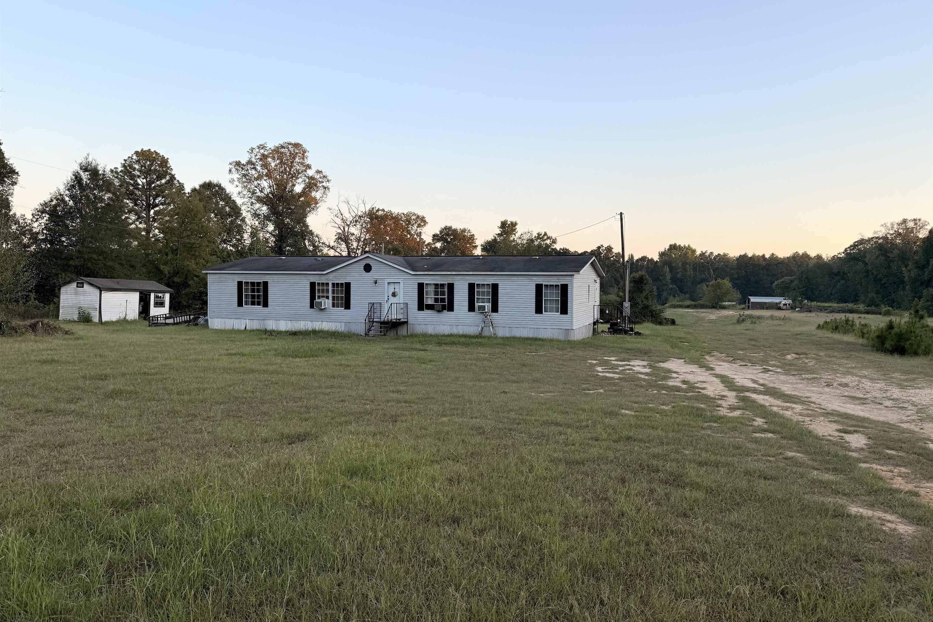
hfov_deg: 71.5
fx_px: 648
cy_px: 304
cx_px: 467
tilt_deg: -1.0
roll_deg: -0.2
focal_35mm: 25
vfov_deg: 51.3
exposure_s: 1/715
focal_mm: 6.76
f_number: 1.78
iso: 80
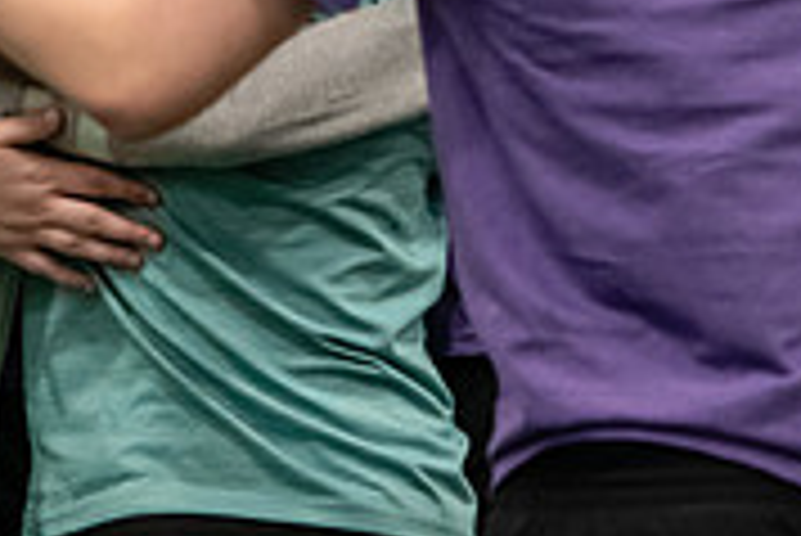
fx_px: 10132
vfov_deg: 3.0
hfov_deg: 4.5
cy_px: -209
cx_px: -22
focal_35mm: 455
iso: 4000
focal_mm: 140
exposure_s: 1/320
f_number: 3.2
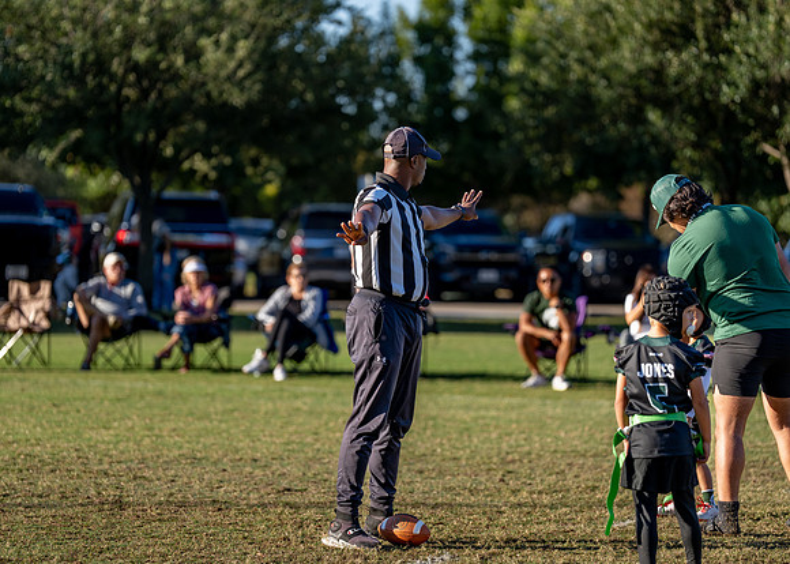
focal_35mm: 158
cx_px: 395
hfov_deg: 12.7
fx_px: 3549
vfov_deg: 9.1
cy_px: 282
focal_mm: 151
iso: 160
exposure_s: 1/1250
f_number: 2.8
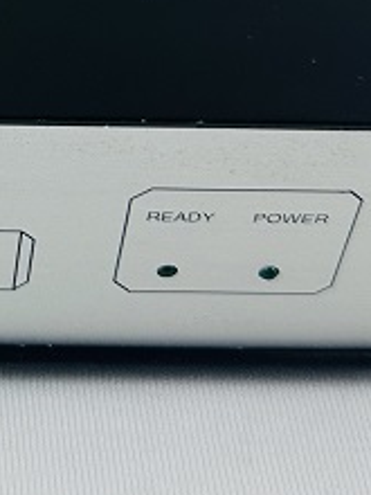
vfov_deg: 16.9
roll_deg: -2.3
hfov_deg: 12.7
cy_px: -142
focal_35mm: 110
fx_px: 1572
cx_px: -198
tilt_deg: -41.0
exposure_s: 1/120
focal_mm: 6.86
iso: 64
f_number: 1.78
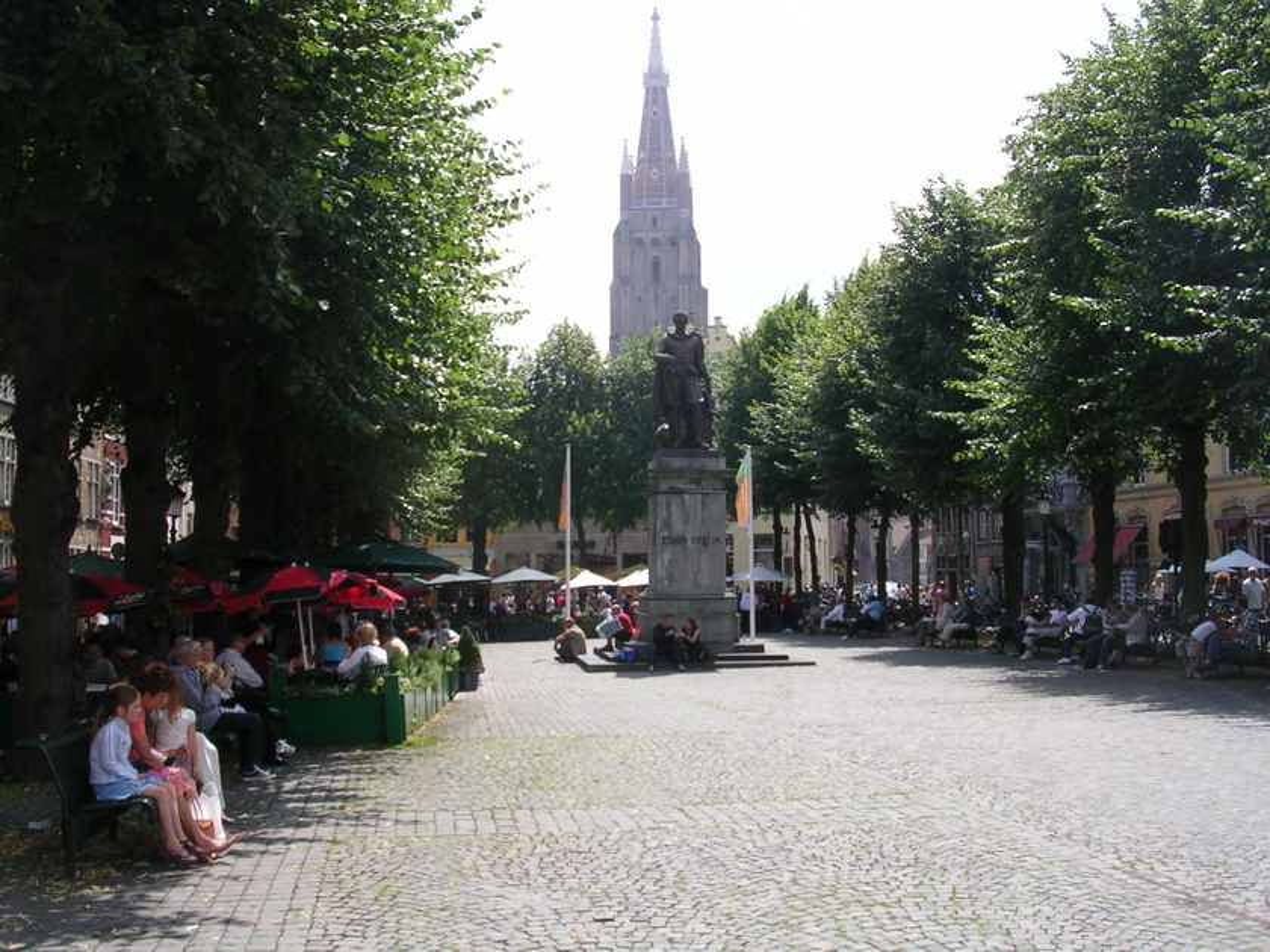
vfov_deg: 37.7
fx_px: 1394
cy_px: 476
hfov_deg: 49.0
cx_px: 635
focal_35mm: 38
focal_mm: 5.8
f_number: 5.6
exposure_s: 1/210
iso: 50
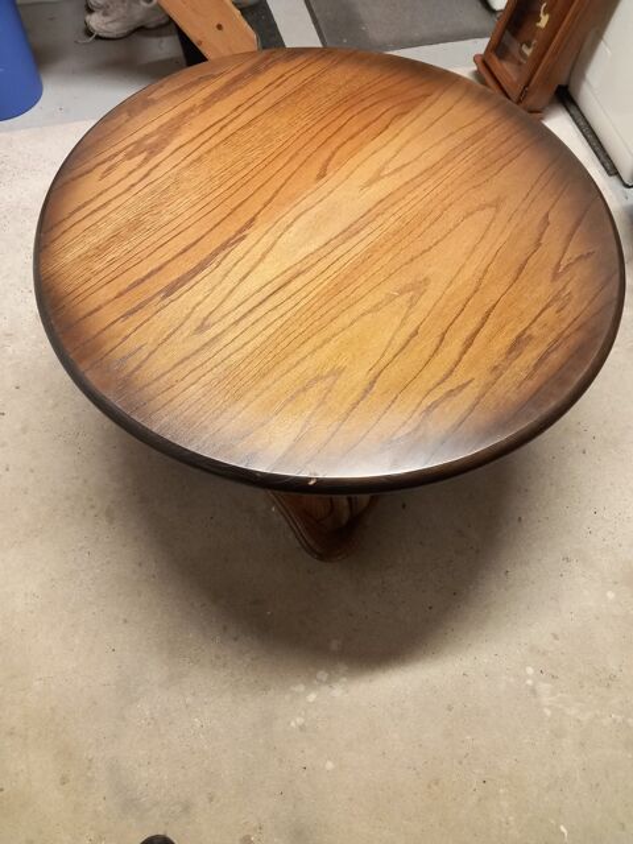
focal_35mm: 27
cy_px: 422
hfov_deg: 51.4
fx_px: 658
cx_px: 316
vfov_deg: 65.3
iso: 250
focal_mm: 4
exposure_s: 1/25
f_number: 1.8
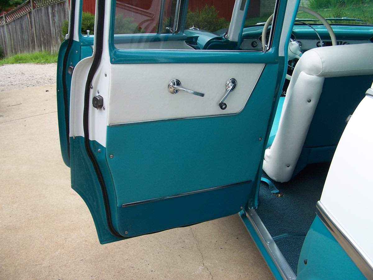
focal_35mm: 38
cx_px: 186
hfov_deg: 49.0
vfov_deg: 37.7
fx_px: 409
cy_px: 140
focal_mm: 6.3
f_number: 2.8
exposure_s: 1/250
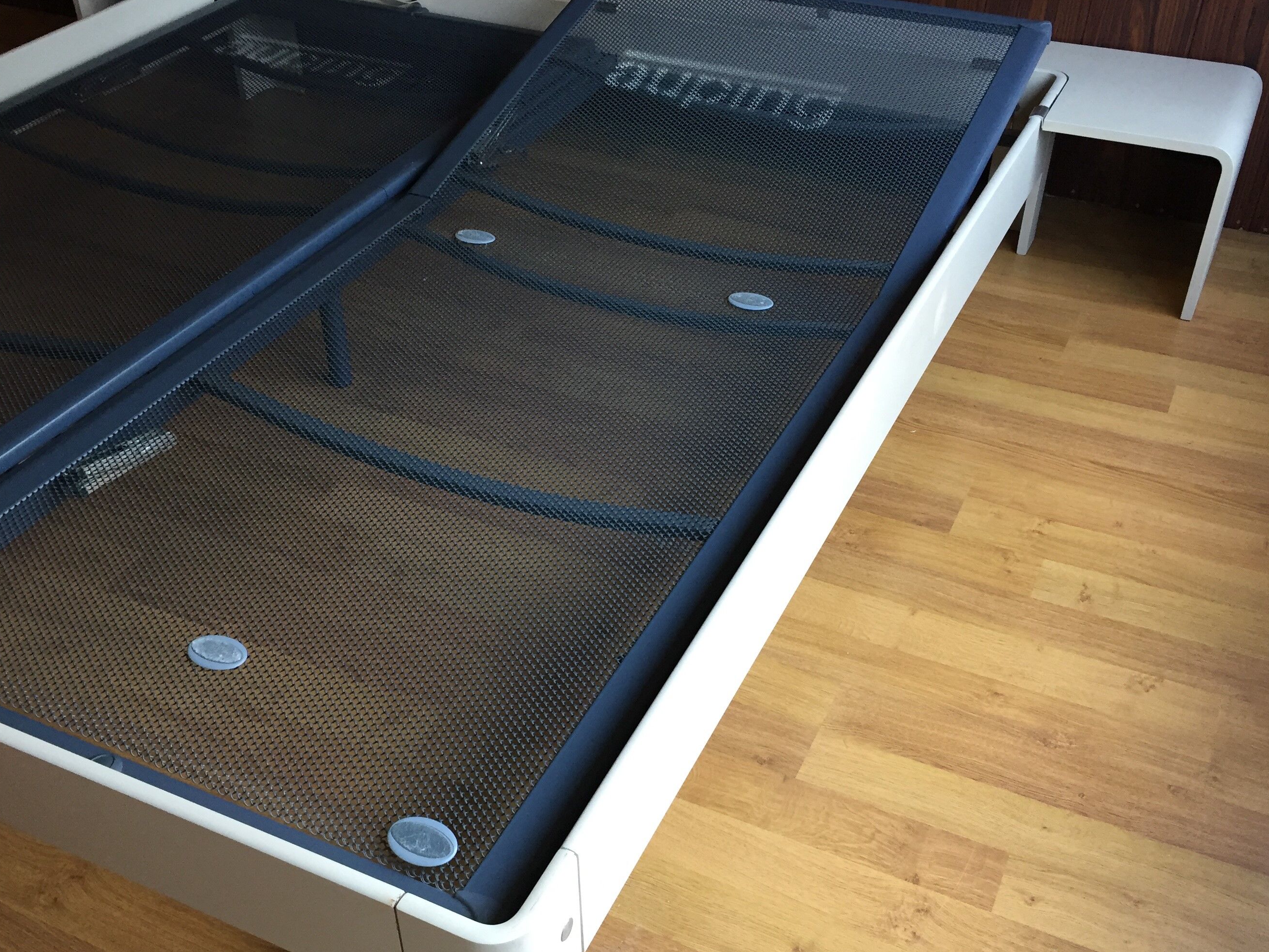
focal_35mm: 36
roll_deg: +0.6
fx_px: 1320
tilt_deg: -39.6
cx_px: 619
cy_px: 548
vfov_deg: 39.6
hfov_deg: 51.3
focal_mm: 4.15
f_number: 2.2
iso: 64
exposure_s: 1/33
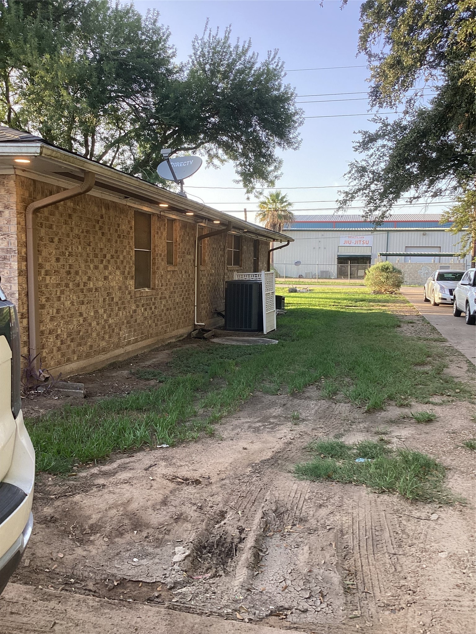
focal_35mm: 31
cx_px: 238
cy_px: 317
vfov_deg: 58.4
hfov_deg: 45.4
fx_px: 568
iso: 32
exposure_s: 1/120
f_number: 2.4
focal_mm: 3.3
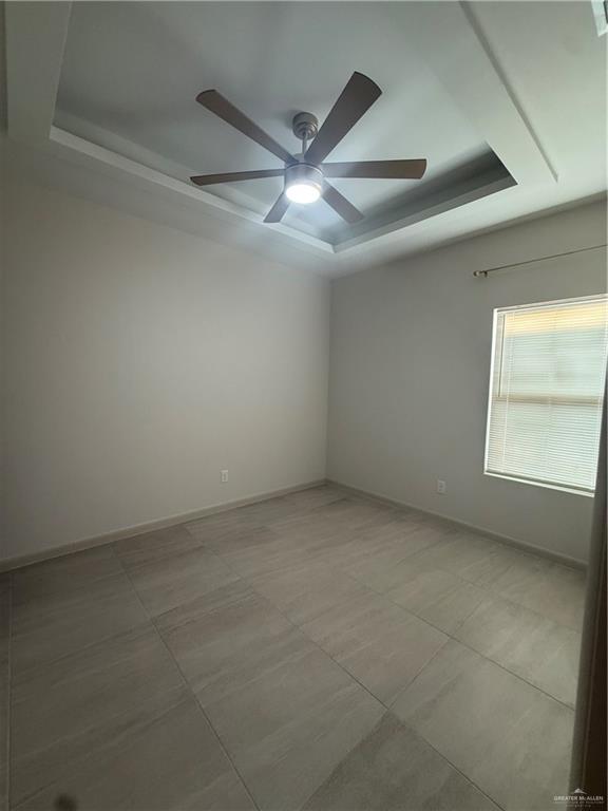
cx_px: 304
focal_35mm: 14
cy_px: 406
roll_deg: -1.9
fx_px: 328
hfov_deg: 85.7
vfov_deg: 102.1
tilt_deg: -4.1
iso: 200
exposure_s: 1/60
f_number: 2.2
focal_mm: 2.22
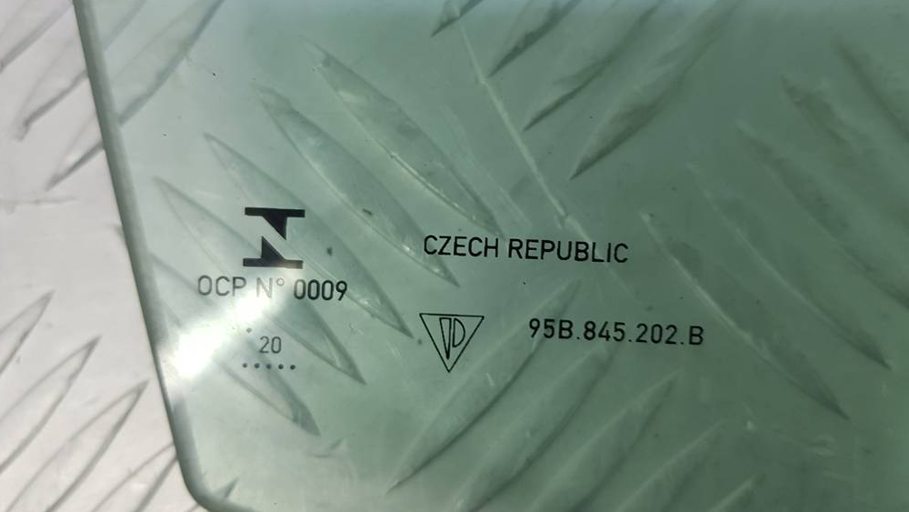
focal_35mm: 29
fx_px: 699
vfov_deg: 40.1
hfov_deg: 66.1
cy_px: 226
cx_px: 459
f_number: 1.7
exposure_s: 1/100
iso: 80
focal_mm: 4.2
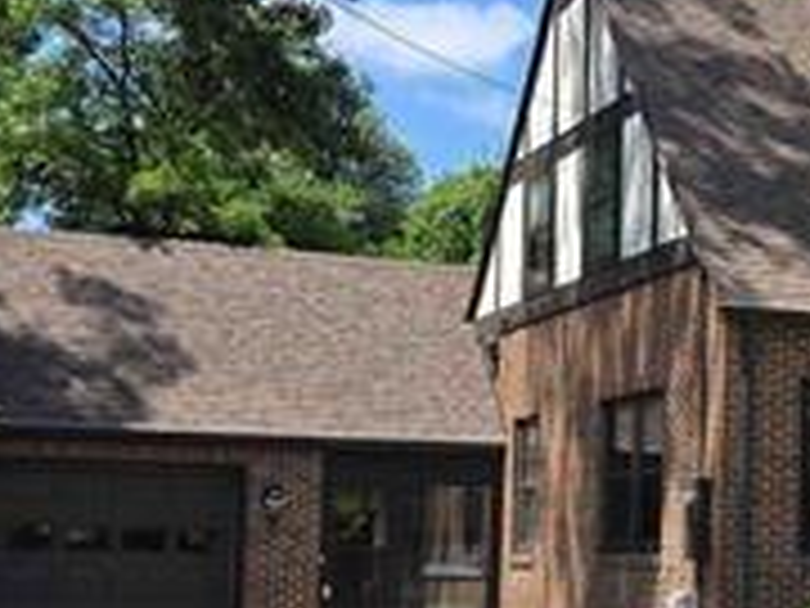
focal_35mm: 82
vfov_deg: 17.9
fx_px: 1919
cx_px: 770
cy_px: 437
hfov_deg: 23.1
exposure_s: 1/1222
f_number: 1.8
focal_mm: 5.4
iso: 25
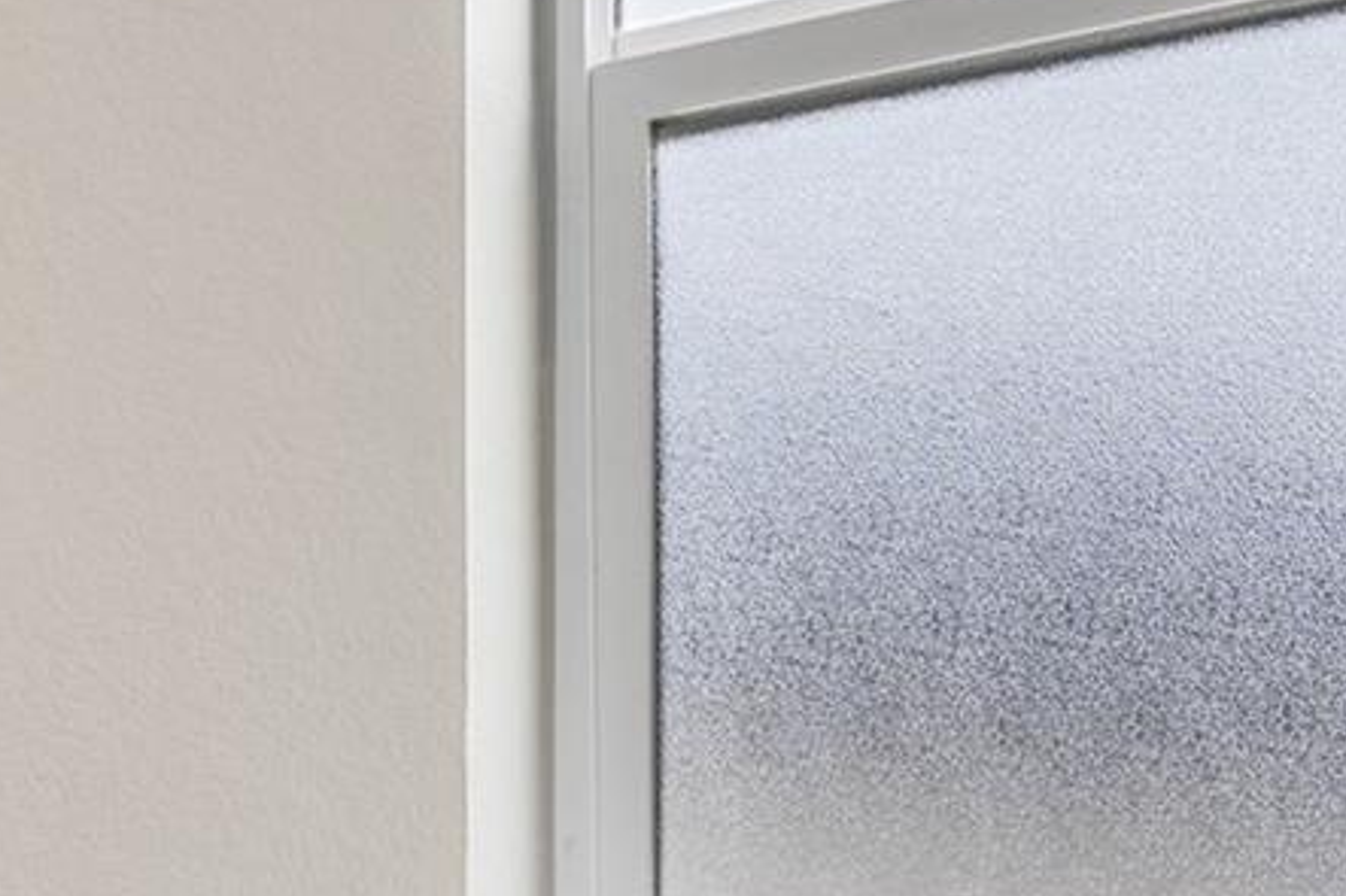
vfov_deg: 20.1
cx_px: -778
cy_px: 942
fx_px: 2429
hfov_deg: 23.4
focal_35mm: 65
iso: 200
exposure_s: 1/6
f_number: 8
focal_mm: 18
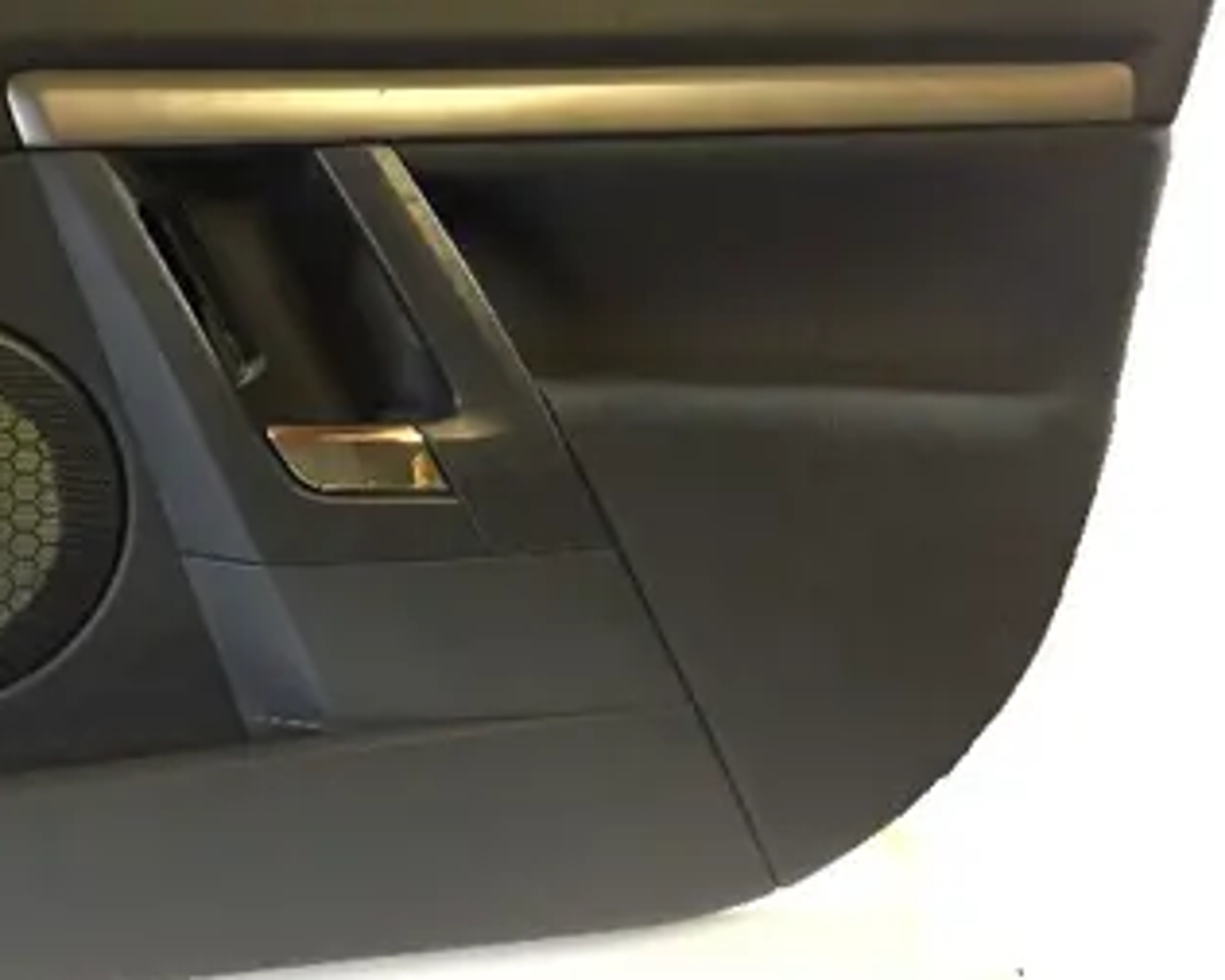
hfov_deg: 41.9
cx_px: 345
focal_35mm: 43
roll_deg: -8.6
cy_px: 445
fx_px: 1559
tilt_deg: -27.3
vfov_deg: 34.9
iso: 250
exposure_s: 1/17
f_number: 2.2
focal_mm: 4.15
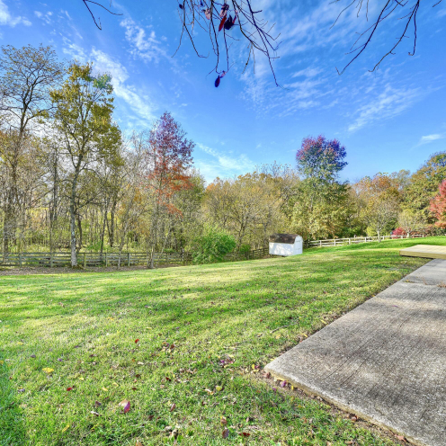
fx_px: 262
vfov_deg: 80.7
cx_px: 198
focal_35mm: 18
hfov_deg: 80.4
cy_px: 223
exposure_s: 1/13
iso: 100
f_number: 11
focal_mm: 14
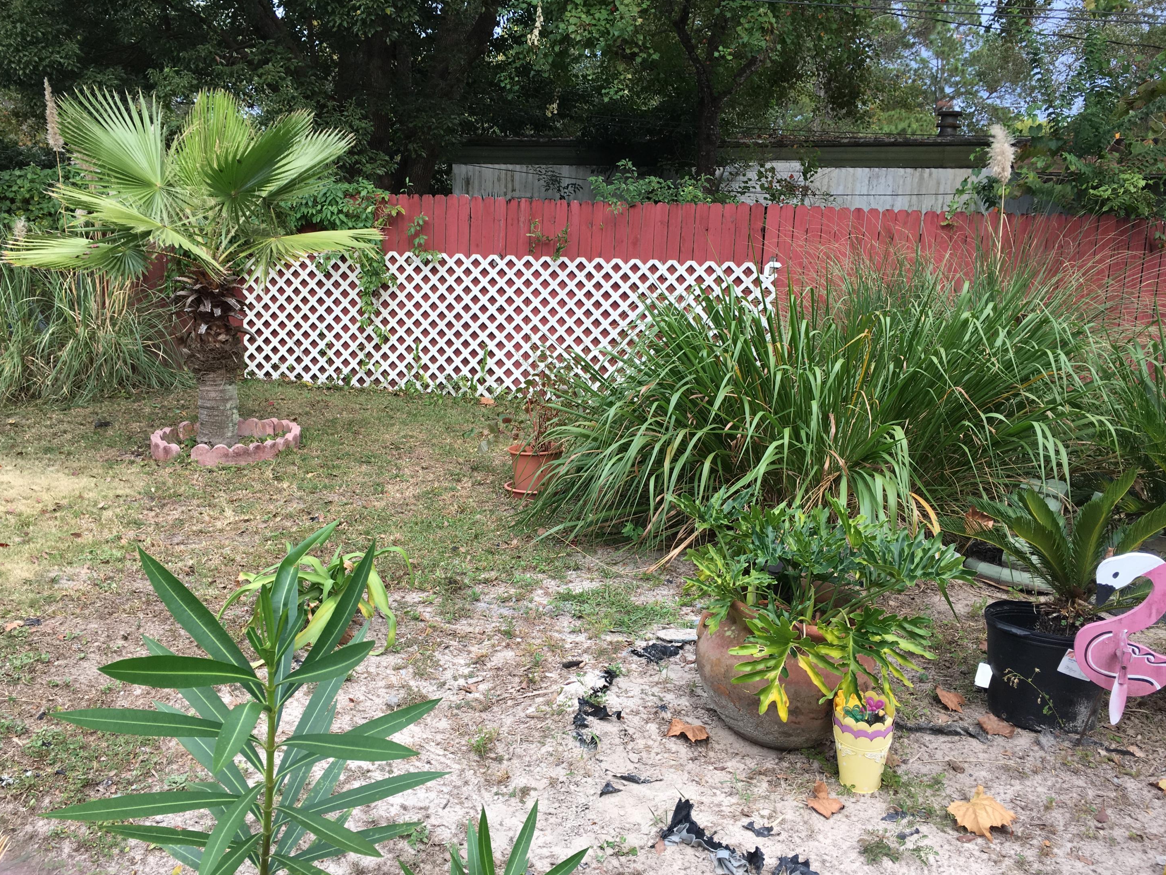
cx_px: 568
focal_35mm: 30
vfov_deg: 46.8
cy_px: 447
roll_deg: -1.7
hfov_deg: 60.0
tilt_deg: -11.4
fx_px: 1011
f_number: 2.2
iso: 25
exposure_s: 1/210
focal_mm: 4.15
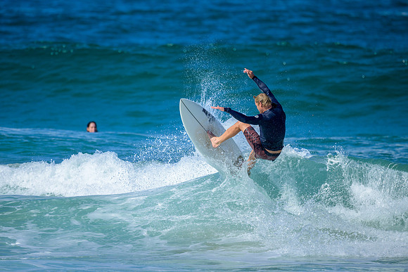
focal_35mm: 800
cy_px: 136
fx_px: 9068
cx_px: 204
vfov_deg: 1.7
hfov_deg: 2.6
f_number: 6.3
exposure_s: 1/2500
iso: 360
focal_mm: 800
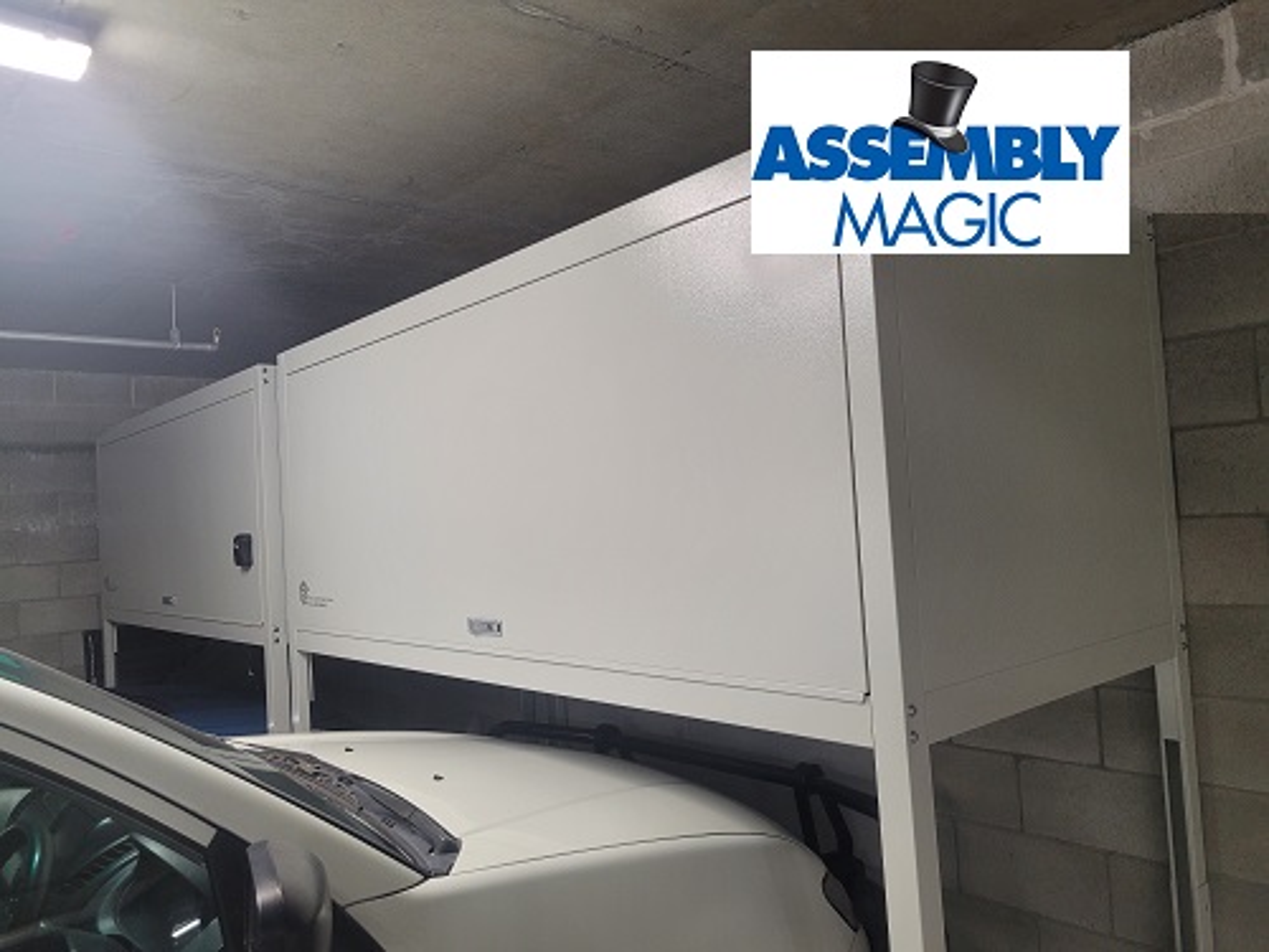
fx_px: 953
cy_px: 476
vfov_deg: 53.1
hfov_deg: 67.3
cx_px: 634
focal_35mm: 26
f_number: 1.8
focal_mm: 5.4
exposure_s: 1/50
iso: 160
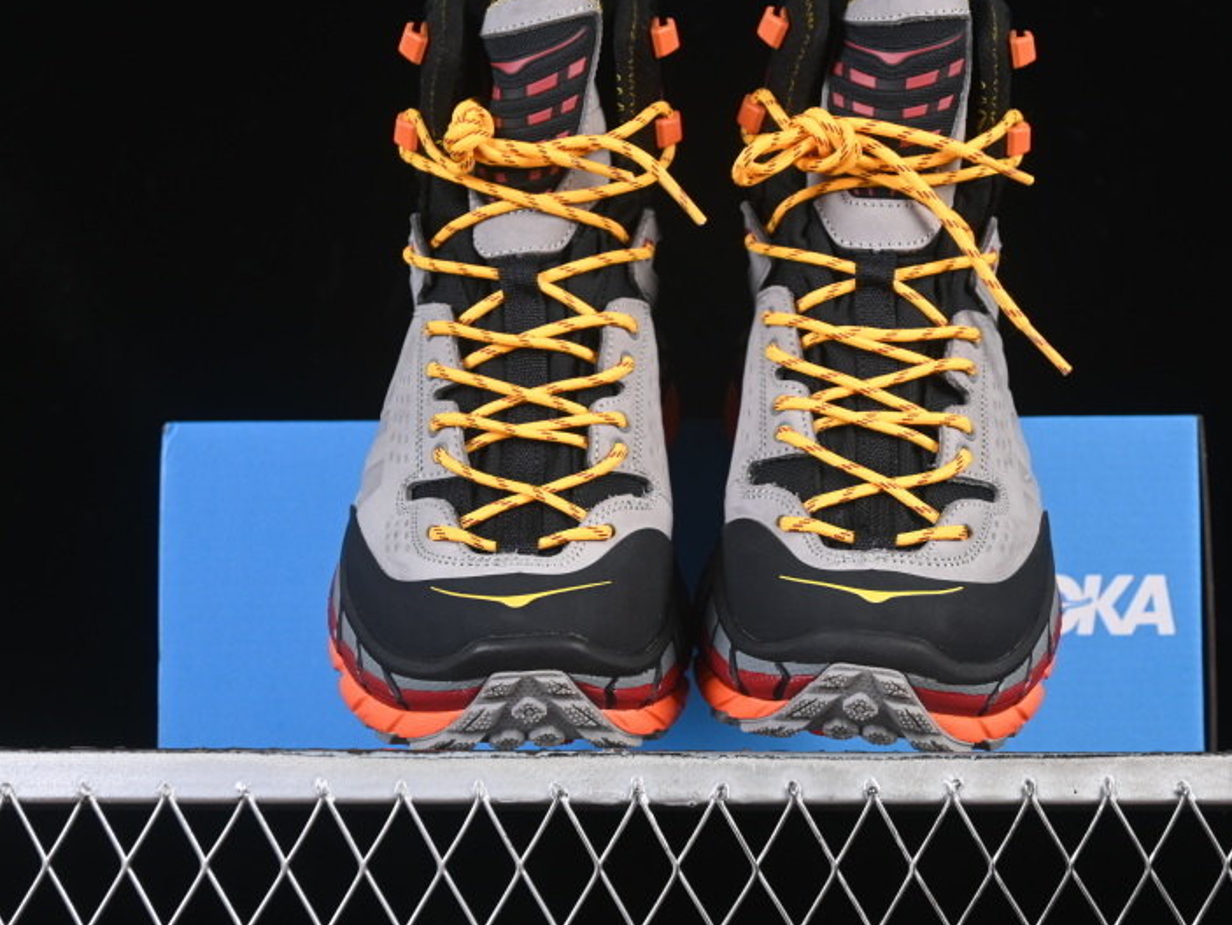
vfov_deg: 18.0
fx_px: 2920
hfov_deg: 23.8
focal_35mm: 82
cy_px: 462
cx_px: 687
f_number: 6.3
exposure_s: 1/60
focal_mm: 50
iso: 160
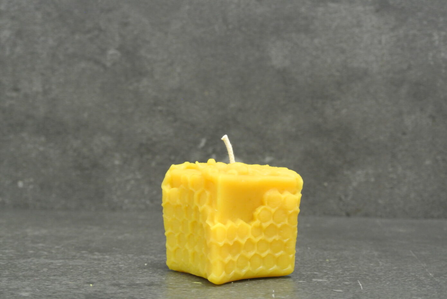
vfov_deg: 20.1
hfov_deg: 29.6
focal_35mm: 68
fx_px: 845
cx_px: 224
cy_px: 150
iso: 800
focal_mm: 25.2
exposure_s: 1/6
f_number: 5.3
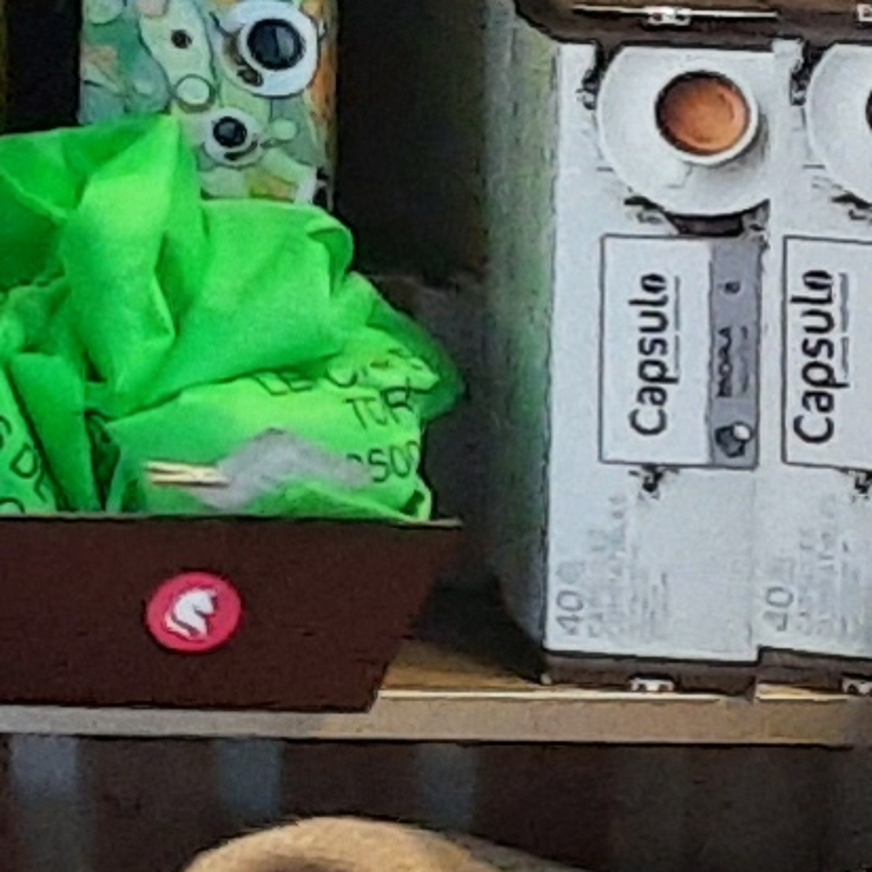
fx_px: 6099
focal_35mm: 214
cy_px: -847
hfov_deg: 6.6
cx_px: -2517
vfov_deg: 7.8
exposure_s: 1/50
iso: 400
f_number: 2
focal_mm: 4.6
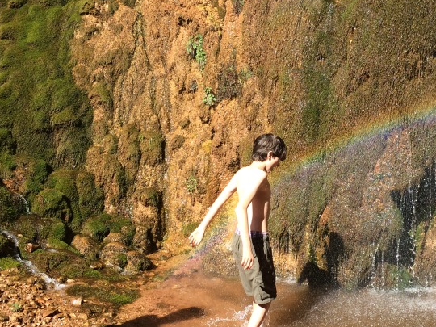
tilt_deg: -8.0
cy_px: 170
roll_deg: +2.4
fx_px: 693
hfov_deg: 34.7
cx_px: 278
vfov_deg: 26.6
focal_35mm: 55
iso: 32
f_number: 2.2
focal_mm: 4.15
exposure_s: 1/873
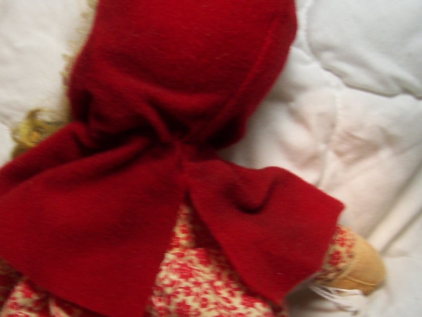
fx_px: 659
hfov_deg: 35.2
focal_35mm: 54
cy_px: 204
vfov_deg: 26.9
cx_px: 138
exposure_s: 1/45
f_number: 2.8
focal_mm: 5.6
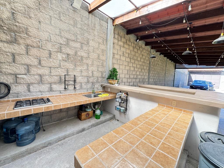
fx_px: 91
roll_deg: -2.4
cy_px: 84
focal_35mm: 14
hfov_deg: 102.1
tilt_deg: -5.0
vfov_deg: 85.7
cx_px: 112
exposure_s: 1/99
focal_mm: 2.22
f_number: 2.2
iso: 50
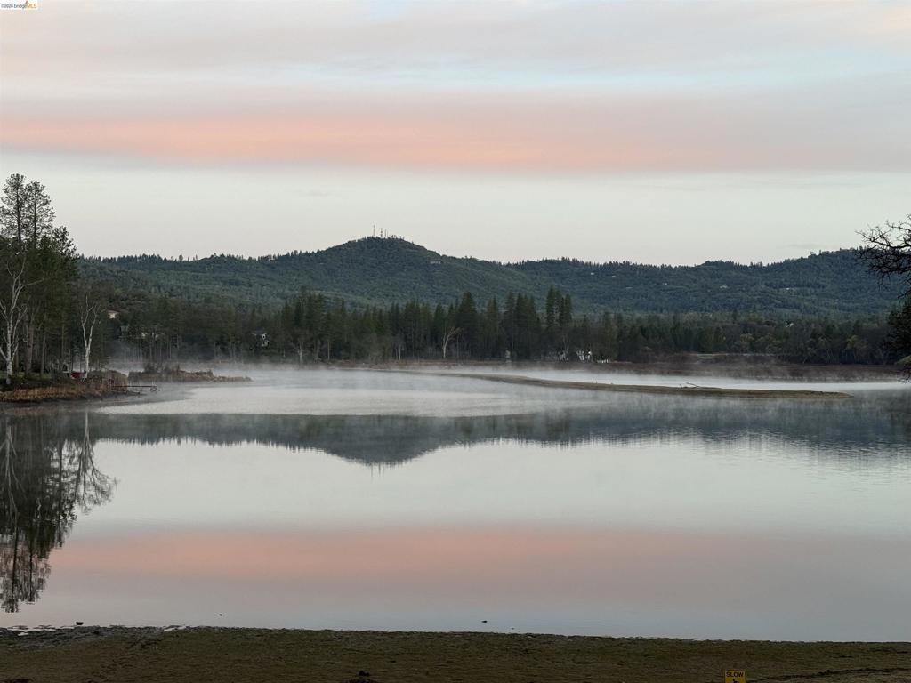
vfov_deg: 30.3
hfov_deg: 39.7
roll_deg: -0.9
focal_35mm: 48
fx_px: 1263
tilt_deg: +1.0
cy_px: 342
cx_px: 456
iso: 50
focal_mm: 6.76
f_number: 1.78
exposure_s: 1/133
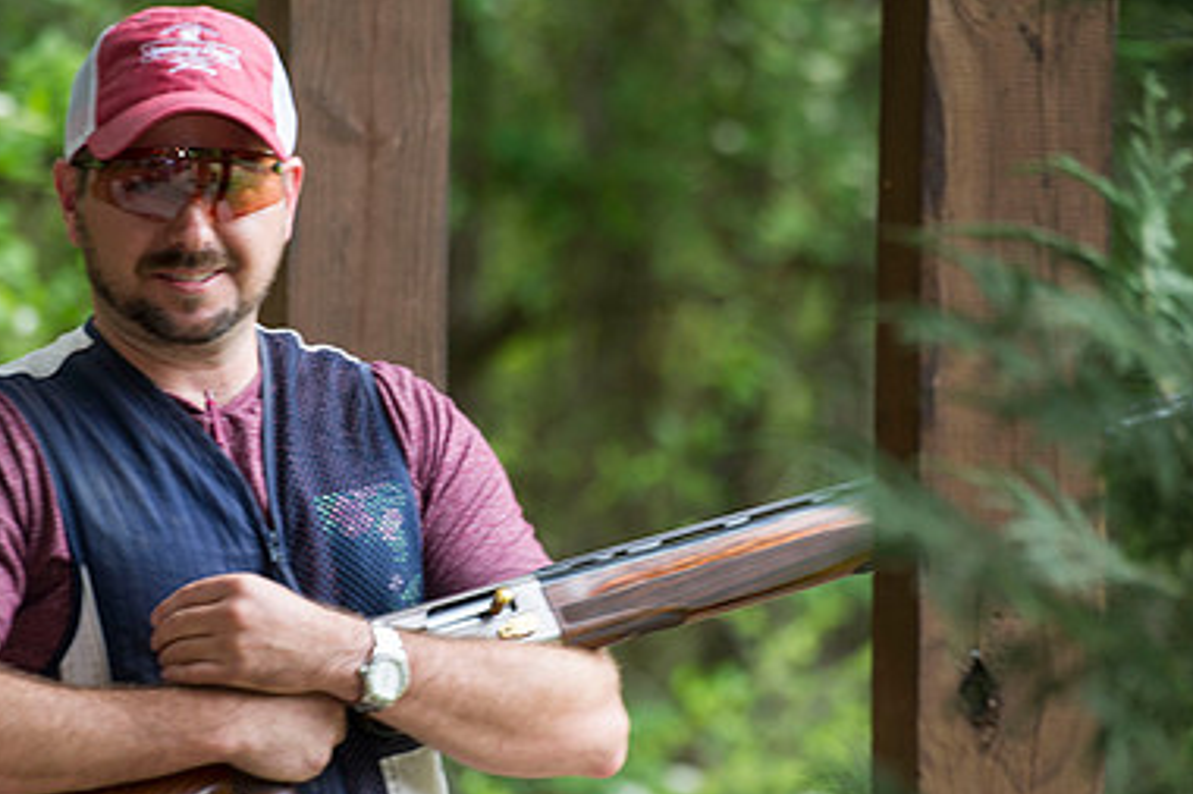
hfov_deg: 6.8
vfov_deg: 4.5
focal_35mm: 305
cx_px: 358
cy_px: 527
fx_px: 10102
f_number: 3.5
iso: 200
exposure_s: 1/80
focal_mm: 200
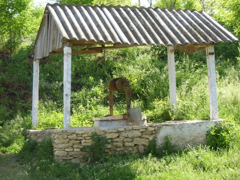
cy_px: 90
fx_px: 686
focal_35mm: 99
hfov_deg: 19.8
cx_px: 120
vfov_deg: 14.9
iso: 64
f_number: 5.2
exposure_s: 1/80
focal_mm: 17.45
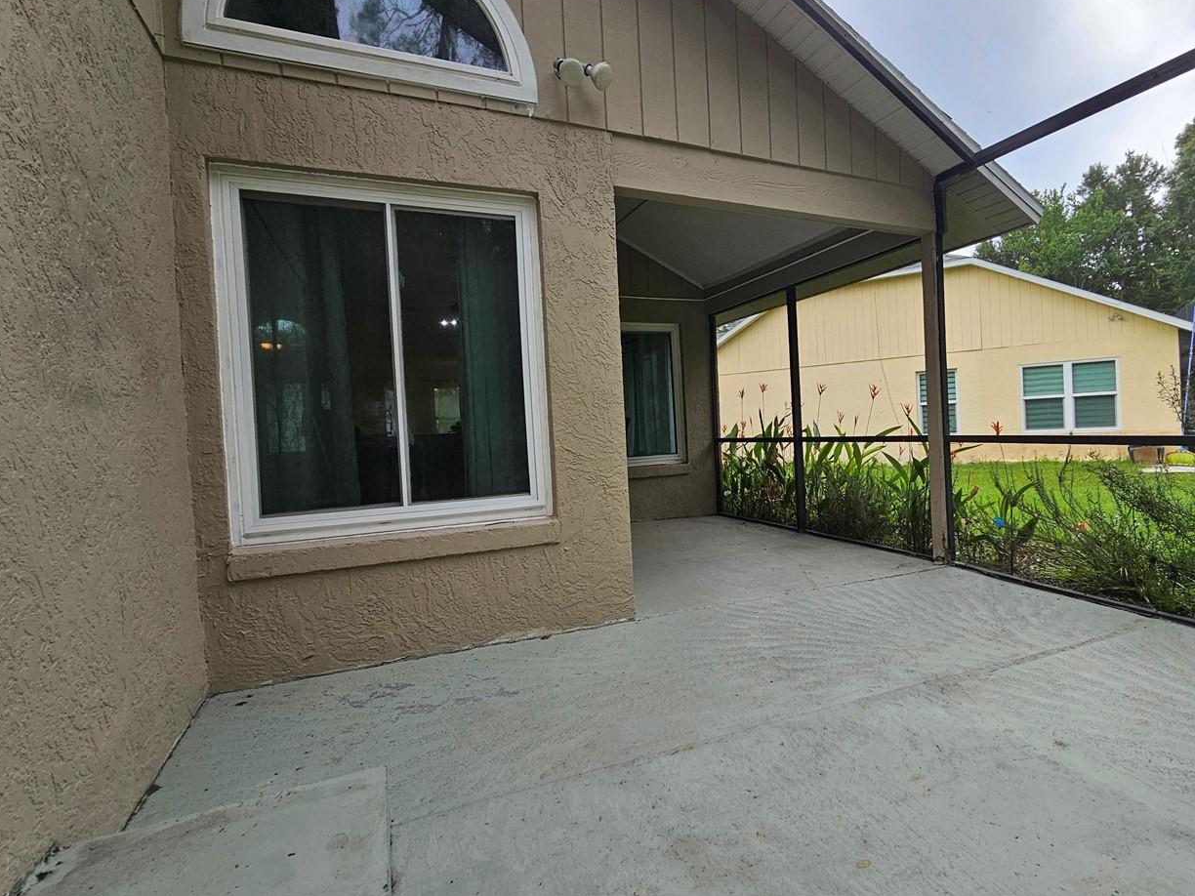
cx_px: 696
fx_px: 587
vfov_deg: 74.7
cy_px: 431
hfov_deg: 90.2
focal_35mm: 17
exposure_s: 1/447
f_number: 2.2
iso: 50
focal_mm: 2.2
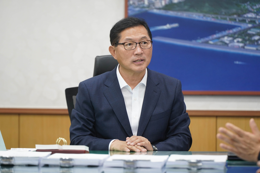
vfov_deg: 7.6
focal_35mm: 180
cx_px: 130
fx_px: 1300
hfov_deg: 11.4
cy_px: 86
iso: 1600
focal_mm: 180
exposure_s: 1/160
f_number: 4
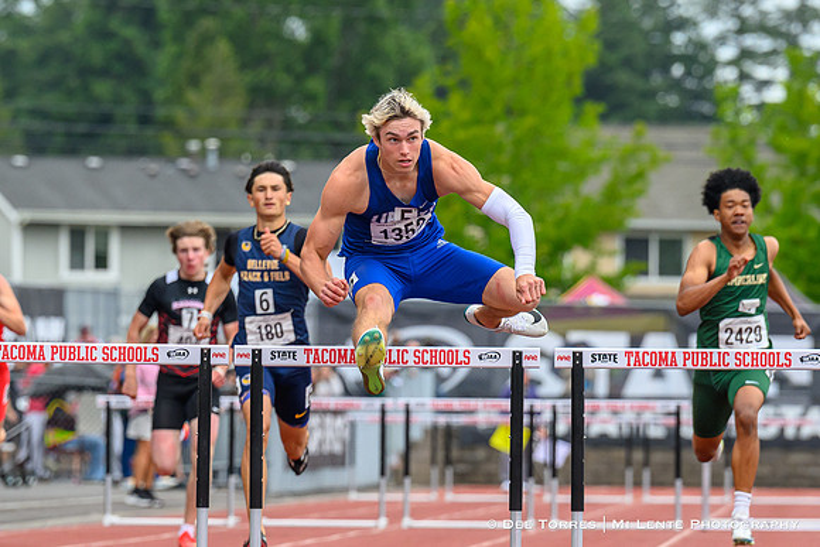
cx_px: 346
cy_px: 360
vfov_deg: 3.4
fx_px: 9204
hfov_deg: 5.1
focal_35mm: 404
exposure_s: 1/1600
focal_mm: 200
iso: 560
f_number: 4.5
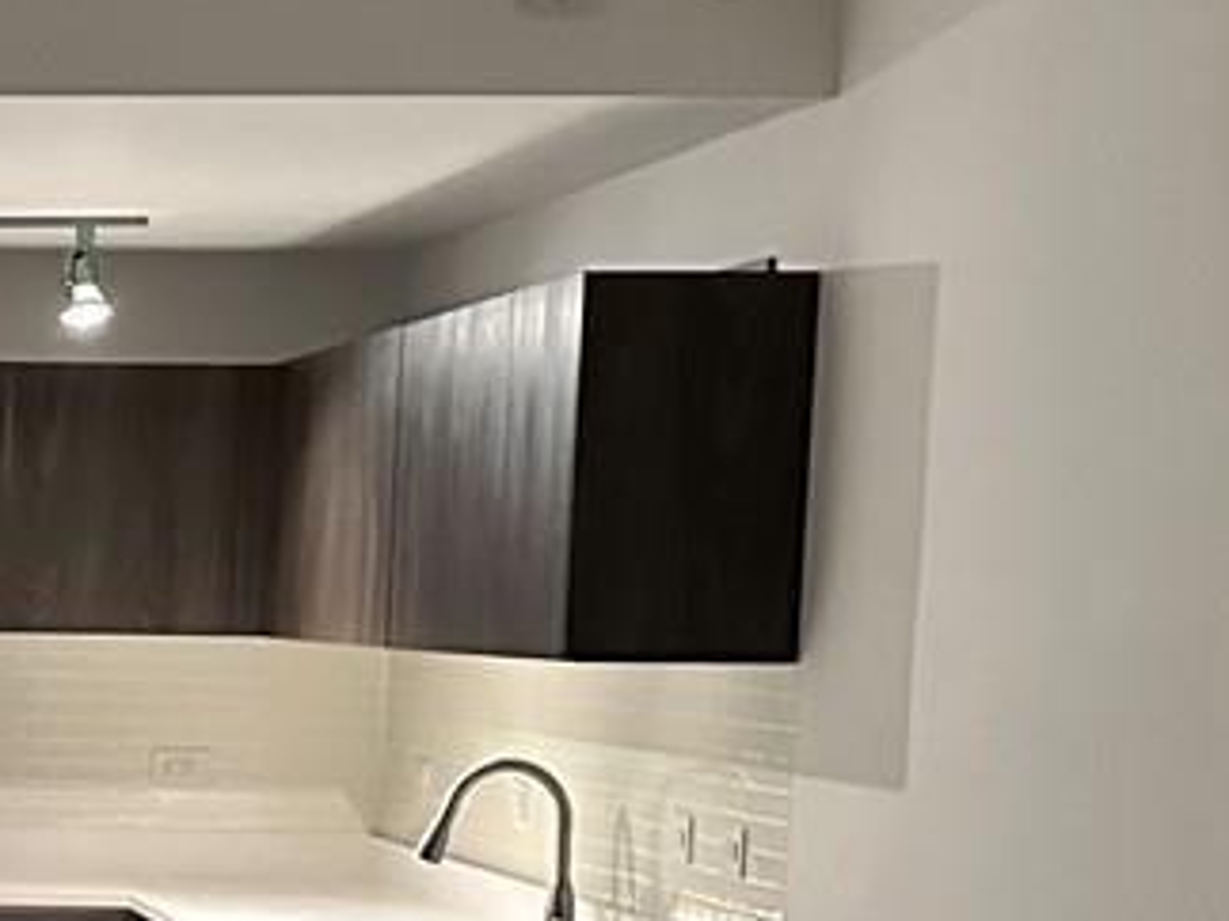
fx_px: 4223
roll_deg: -1.1
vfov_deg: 12.3
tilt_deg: -6.0
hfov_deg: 15.2
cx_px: -673
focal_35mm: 119
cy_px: 986
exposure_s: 1/60
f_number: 1.78
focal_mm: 6.86
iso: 800
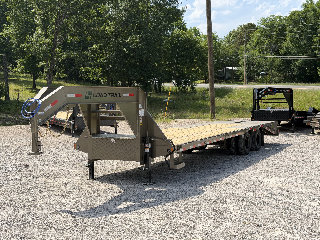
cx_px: 160
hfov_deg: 38.9
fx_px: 453
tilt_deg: +0.6
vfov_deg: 29.7
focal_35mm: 49
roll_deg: +1.7
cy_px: 120
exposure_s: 1/4587
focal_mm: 6.76
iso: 80
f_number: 1.78
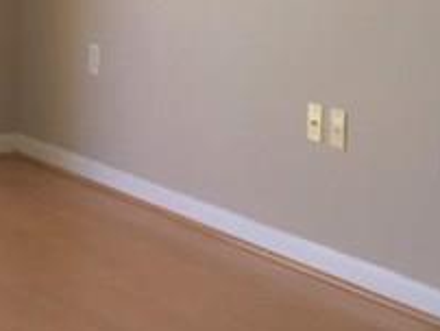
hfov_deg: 12.9
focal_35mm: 147
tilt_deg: -3.1
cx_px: -146
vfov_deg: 9.8
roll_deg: -0.6
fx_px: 1871
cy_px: -144
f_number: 2.2
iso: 40
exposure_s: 1/60
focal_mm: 4.15
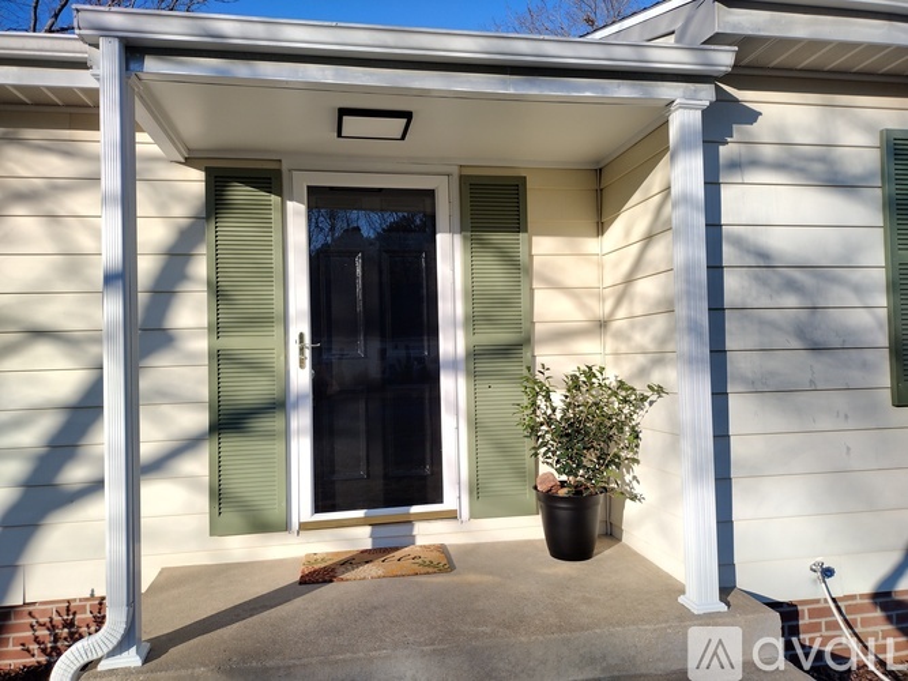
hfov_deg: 65.3
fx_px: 708
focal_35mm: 27
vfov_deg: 51.3
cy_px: 340
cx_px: 454
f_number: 1.7
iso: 100
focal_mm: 4.71
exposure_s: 1/1320
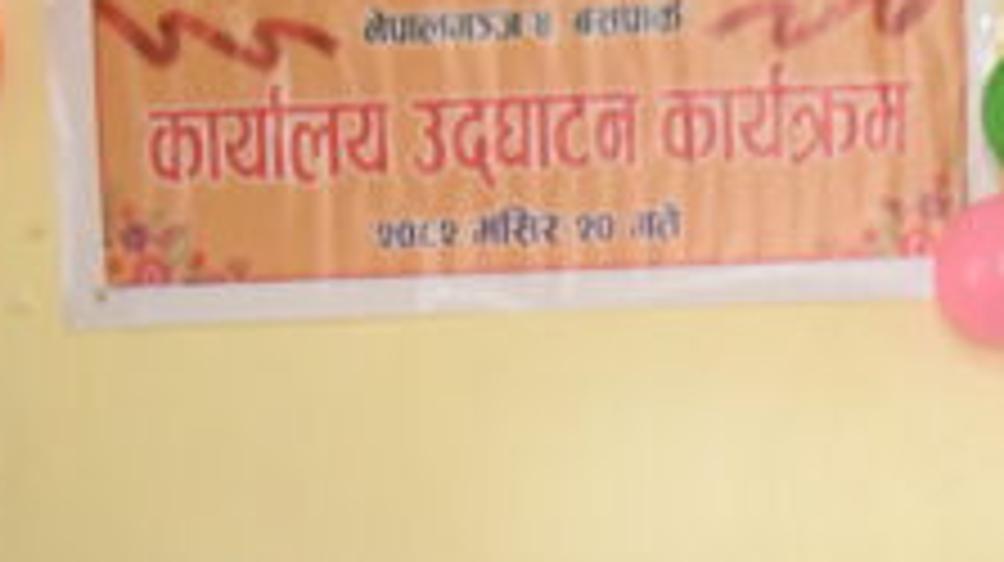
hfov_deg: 19.1
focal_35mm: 112
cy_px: 879
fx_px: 2979
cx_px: 581
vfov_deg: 10.4
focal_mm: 31
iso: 12800
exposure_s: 1/100
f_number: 4.5
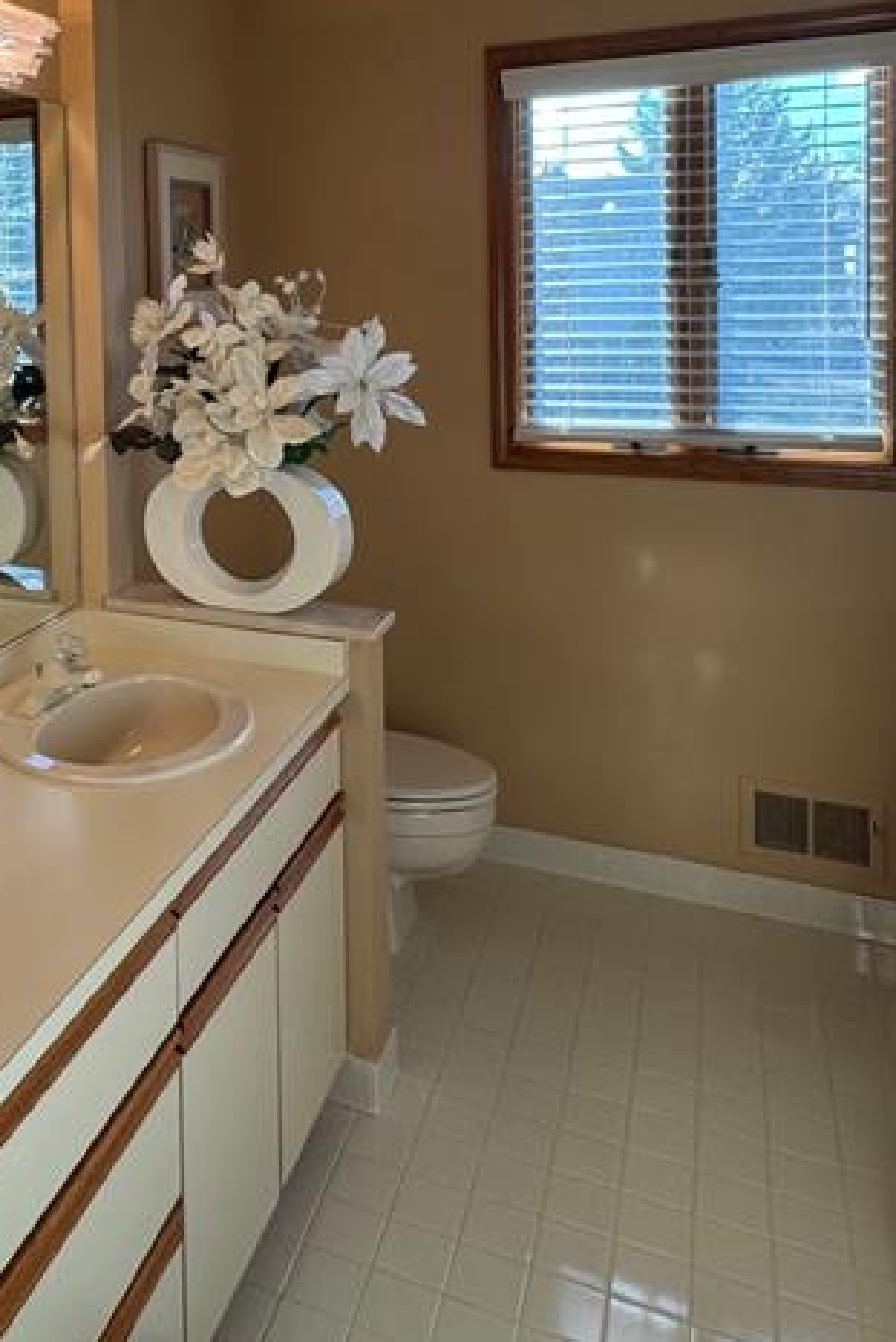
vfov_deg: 55.5
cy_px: 314
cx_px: 72
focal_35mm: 32
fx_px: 1194
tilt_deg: -2.4
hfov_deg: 38.1
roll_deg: +1.7
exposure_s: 1/120
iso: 64
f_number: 2.2
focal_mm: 2.22
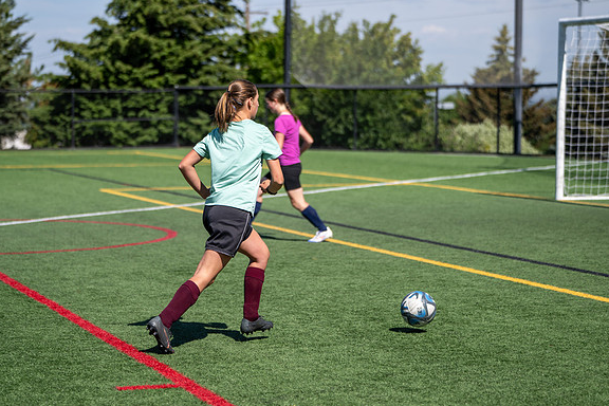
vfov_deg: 13.3
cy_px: 198
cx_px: 258
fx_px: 1742
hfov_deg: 19.8
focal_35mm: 103
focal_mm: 89
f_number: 2.8
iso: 32
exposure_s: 1/800
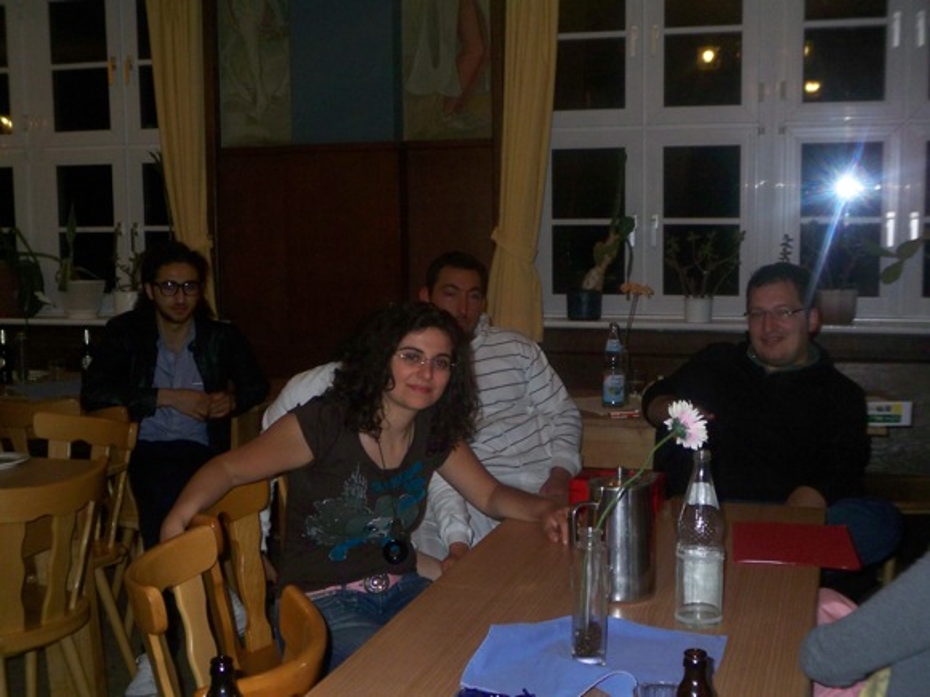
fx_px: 1316
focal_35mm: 49
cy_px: 348
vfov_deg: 29.7
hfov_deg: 38.9
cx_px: 465
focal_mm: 8
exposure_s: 1/80
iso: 200
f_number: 4
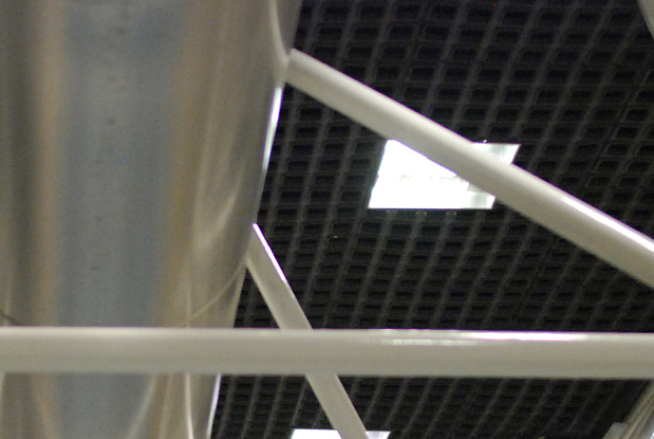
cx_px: 123
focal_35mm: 93
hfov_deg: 21.6
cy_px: 551
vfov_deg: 14.2
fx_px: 1692
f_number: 1.6
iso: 1000
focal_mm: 24
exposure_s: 1/200
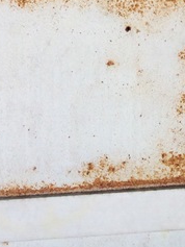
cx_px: 205
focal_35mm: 147
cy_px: -296
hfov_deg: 10.0
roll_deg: +0.6
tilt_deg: -6.5
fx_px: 1047
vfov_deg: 11.6
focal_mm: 4.15
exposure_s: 1/167
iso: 32
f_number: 2.2
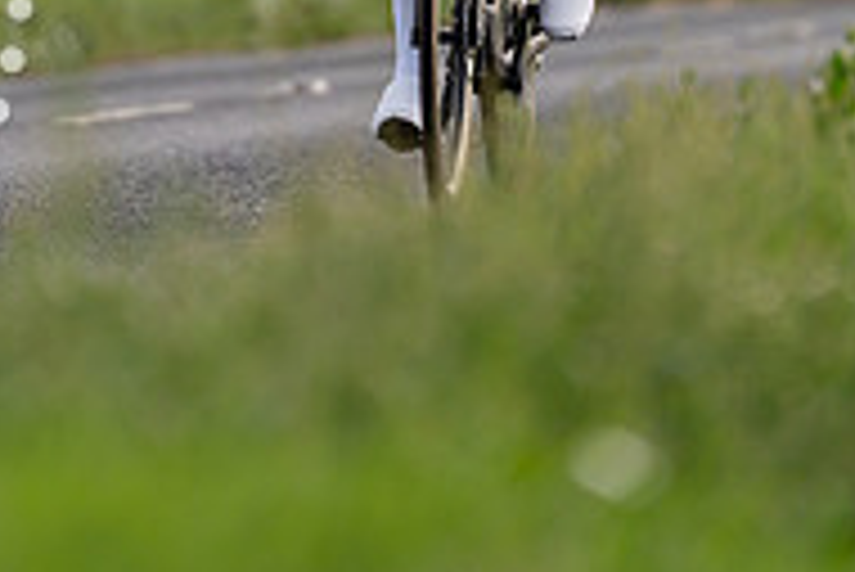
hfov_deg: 3.4
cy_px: -268
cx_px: 310
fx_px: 14522
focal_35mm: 611
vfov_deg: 2.3
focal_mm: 200
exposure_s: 1/1000
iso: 100
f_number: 3.2
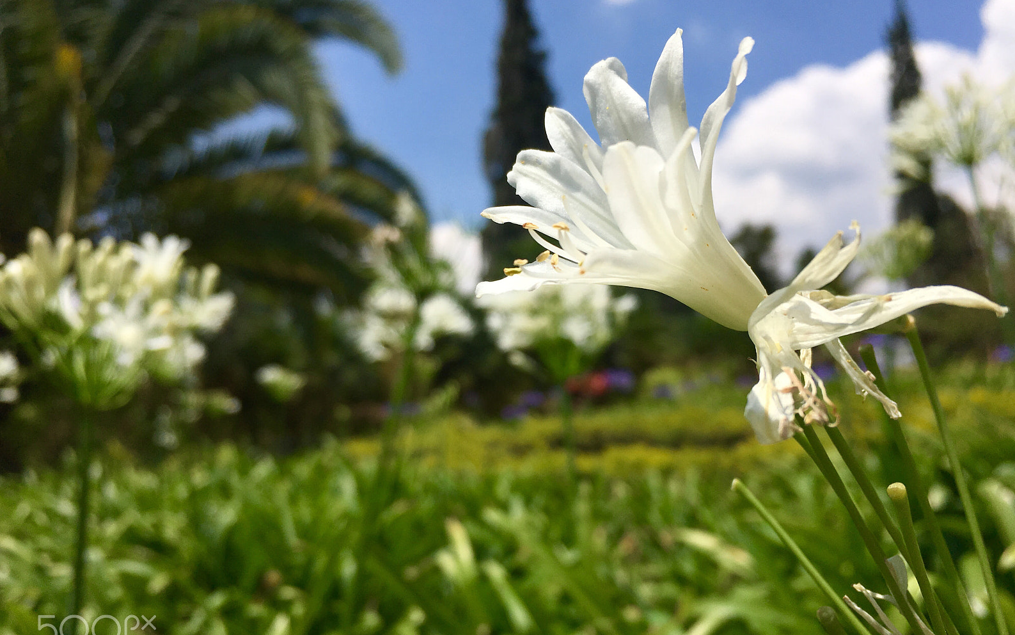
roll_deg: -2.5
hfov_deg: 61.2
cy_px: 330
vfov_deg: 40.6
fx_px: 858
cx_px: 509
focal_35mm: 31
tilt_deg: +11.8
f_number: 2.2
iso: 25
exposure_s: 1/4049
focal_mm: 4.15
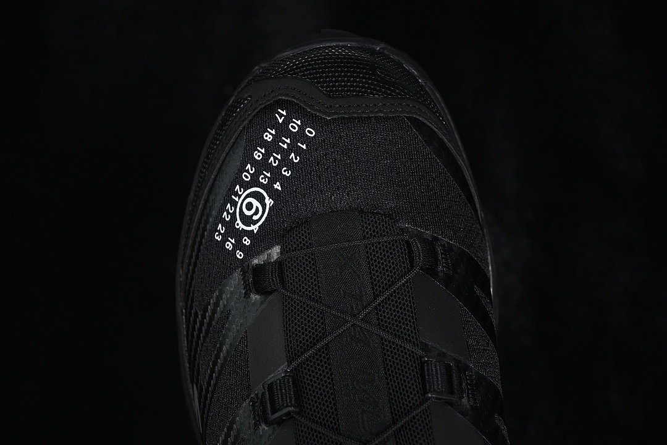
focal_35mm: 75
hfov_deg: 27.0
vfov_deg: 18.2
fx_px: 1389
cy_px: 222
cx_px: 334
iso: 160
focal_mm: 50
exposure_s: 1/50
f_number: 6.3
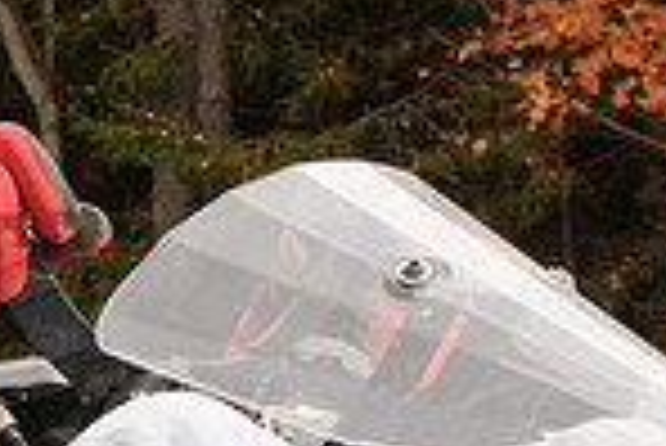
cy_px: 597
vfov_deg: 4.7
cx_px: -122
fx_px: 5426
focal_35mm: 293
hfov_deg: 7.0
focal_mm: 50
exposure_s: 1/100
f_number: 11
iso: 800
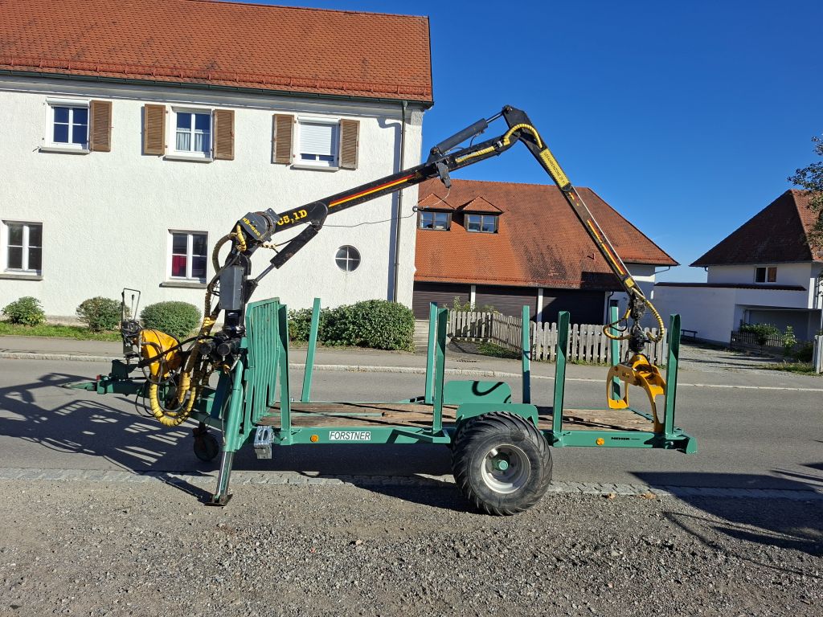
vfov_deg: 58.9
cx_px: 412
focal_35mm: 23
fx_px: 547
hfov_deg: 73.9
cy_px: 308
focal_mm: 5.54
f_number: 1.8
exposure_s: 1/1805
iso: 50
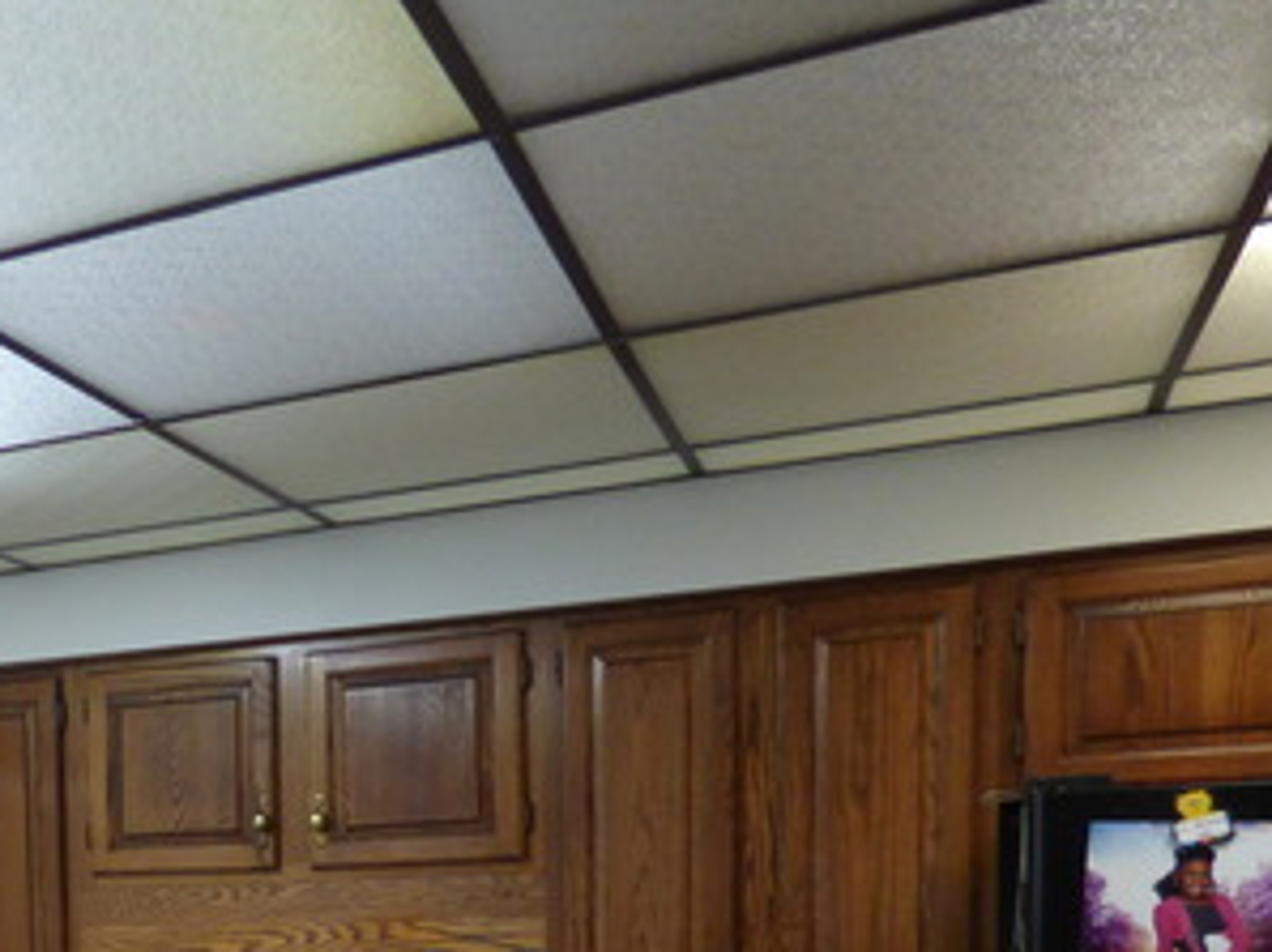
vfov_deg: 30.4
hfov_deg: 39.0
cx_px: 13
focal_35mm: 43
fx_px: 1579
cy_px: 1020
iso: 400
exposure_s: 1/25
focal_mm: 3.58
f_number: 3.2
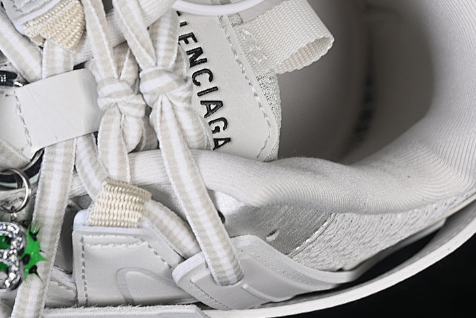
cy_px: 107
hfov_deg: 18.0
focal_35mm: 113
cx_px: 155
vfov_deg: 12.1
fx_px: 1494
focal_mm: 50
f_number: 7.1
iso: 160
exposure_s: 1/80
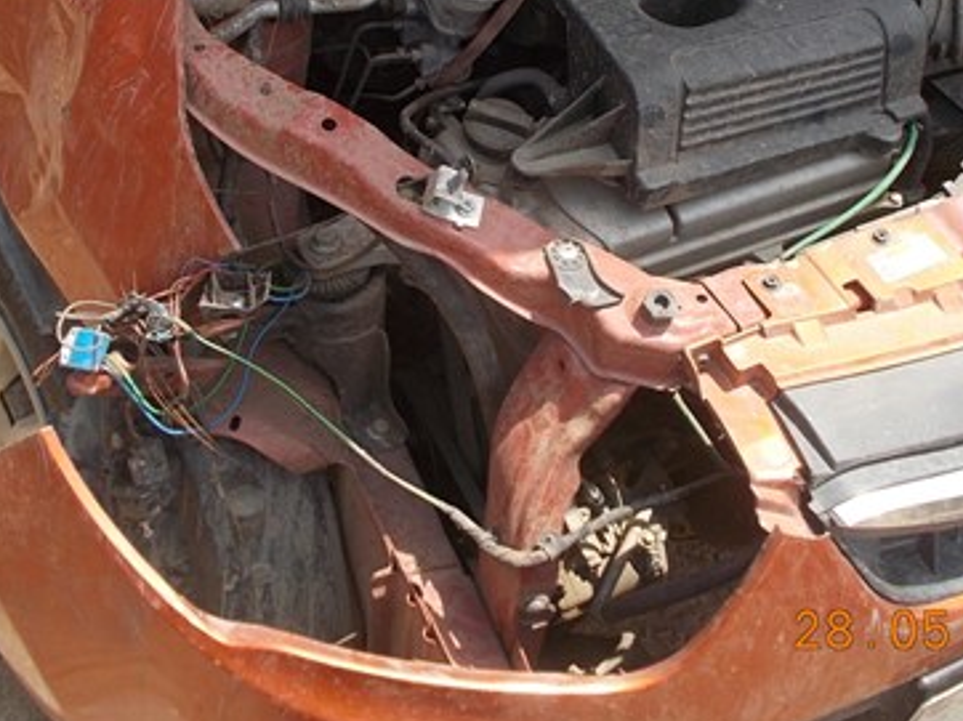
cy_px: 141
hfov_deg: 41.2
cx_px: 540
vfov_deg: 30.7
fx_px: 1279
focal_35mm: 46
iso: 80
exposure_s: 1/400
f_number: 3.2
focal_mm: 4.6
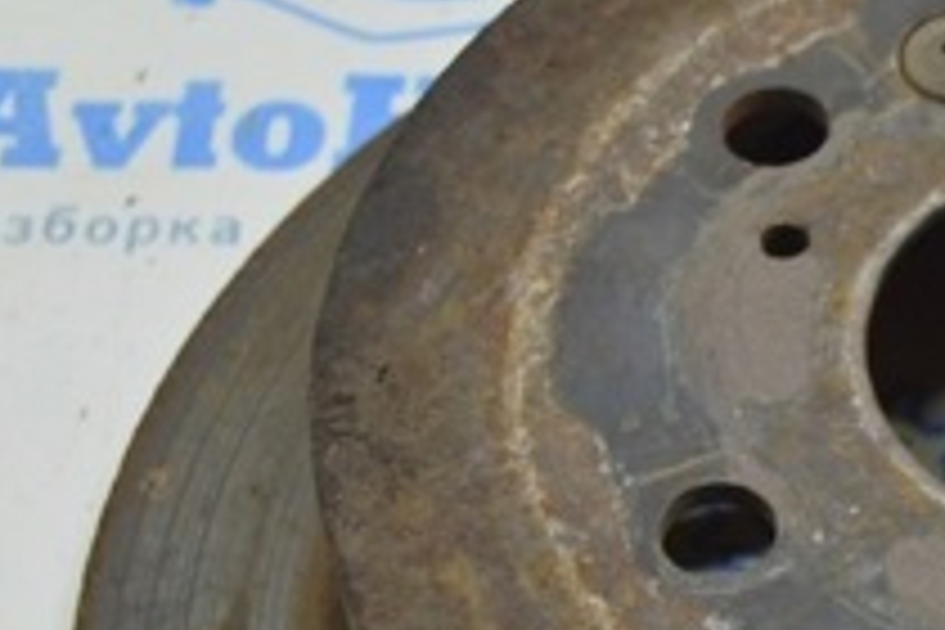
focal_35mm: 137
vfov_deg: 9.9
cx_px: 972
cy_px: 700
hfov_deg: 14.7
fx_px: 3596
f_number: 5.6
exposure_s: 1/25
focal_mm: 30
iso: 400
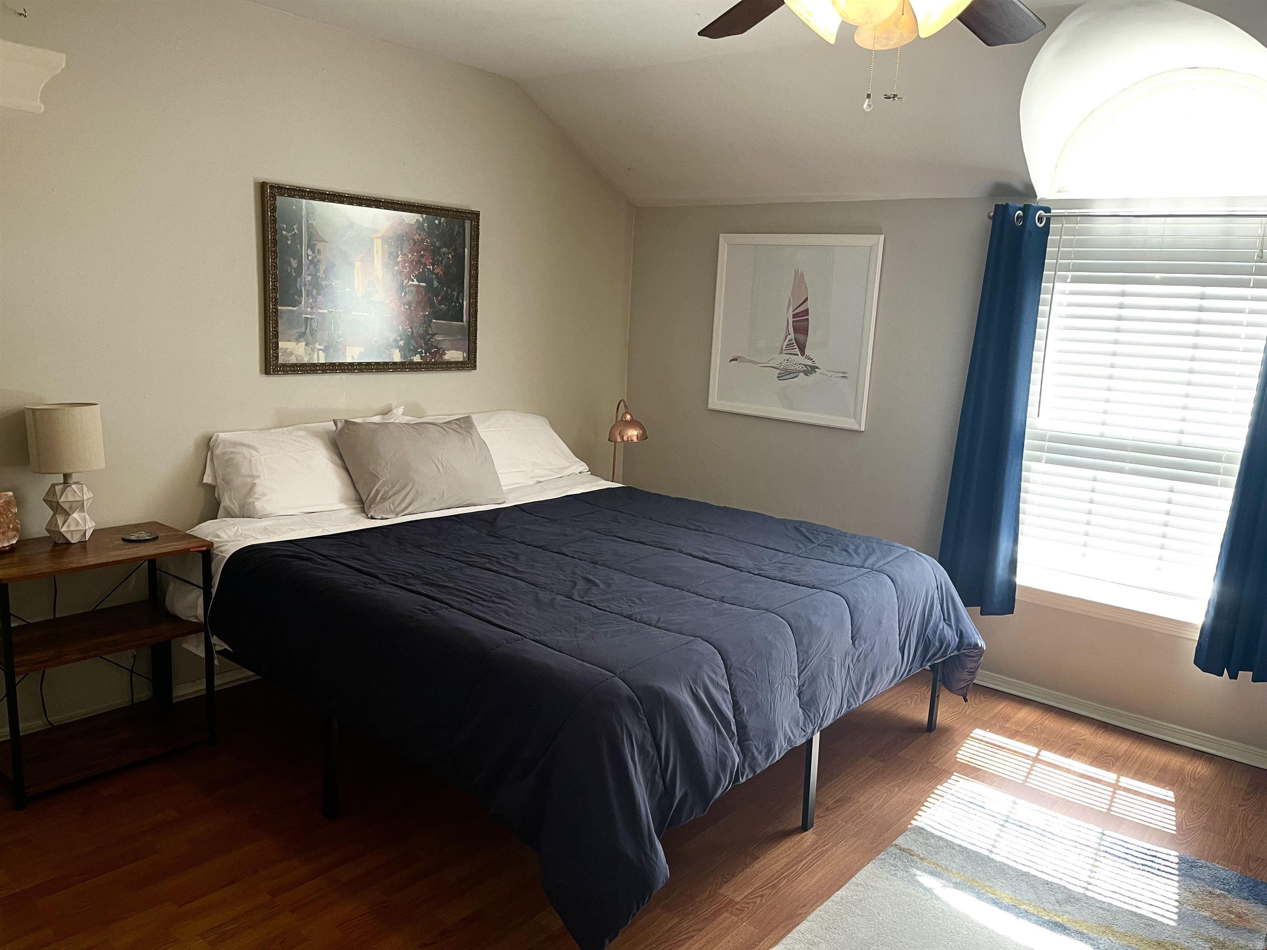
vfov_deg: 53.1
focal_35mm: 26
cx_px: 634
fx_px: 952
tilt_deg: -11.5
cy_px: 475
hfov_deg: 67.3
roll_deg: -2.6
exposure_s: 1/60
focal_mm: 5.1
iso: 80
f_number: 1.6
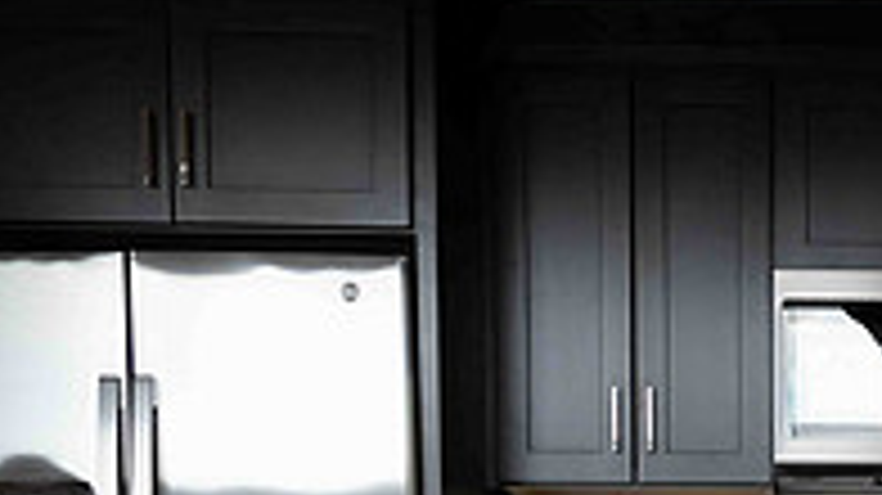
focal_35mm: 77
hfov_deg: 25.7
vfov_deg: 14.3
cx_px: 940
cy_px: 808
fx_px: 1800
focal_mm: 24
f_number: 2.5
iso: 640
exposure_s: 1/250
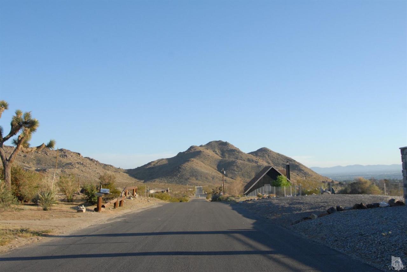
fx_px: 407
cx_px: 204
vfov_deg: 36.9
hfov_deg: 53.1
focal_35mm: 36
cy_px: 136
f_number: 10
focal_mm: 24
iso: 400
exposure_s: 1/350
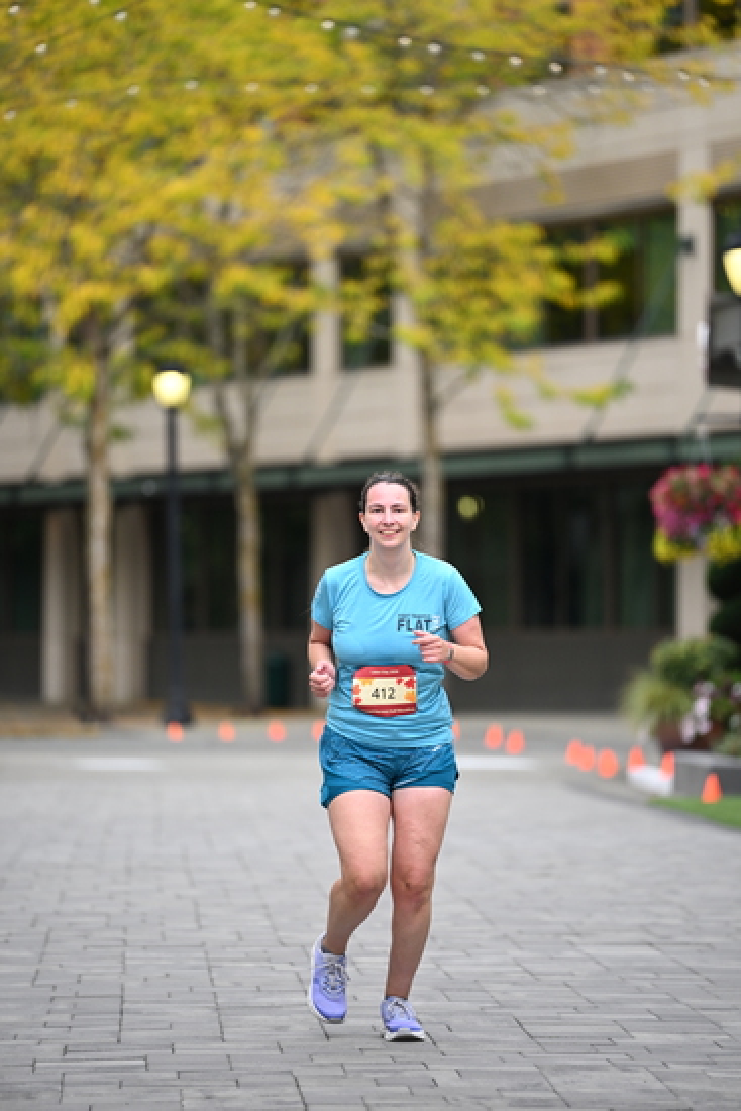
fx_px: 6171
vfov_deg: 10.3
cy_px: 556
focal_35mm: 200
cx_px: 370
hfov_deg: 6.9
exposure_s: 1/1600
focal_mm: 200
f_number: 2.8
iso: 640
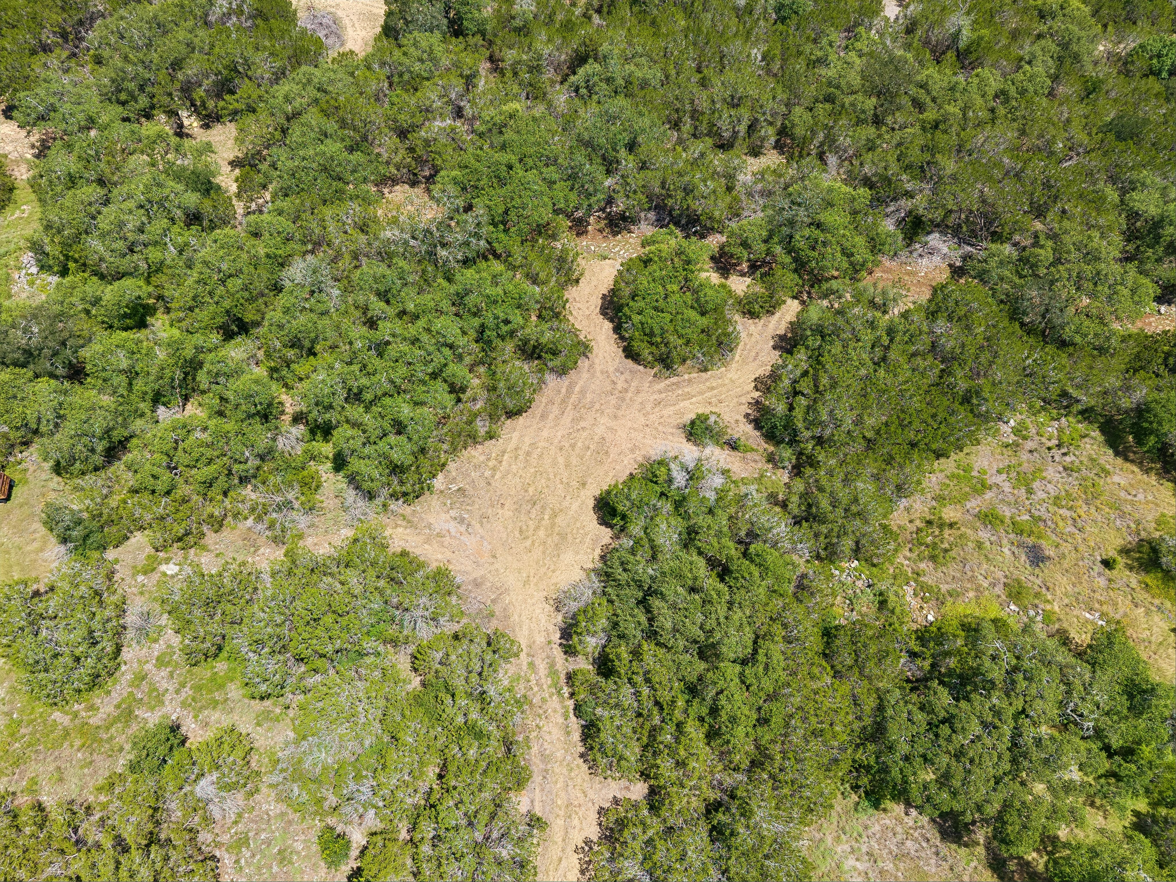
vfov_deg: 56.8
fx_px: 815
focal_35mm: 24
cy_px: 441
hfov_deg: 71.6
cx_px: 588
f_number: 1.8
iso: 100
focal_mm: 8.7
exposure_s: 1/2000
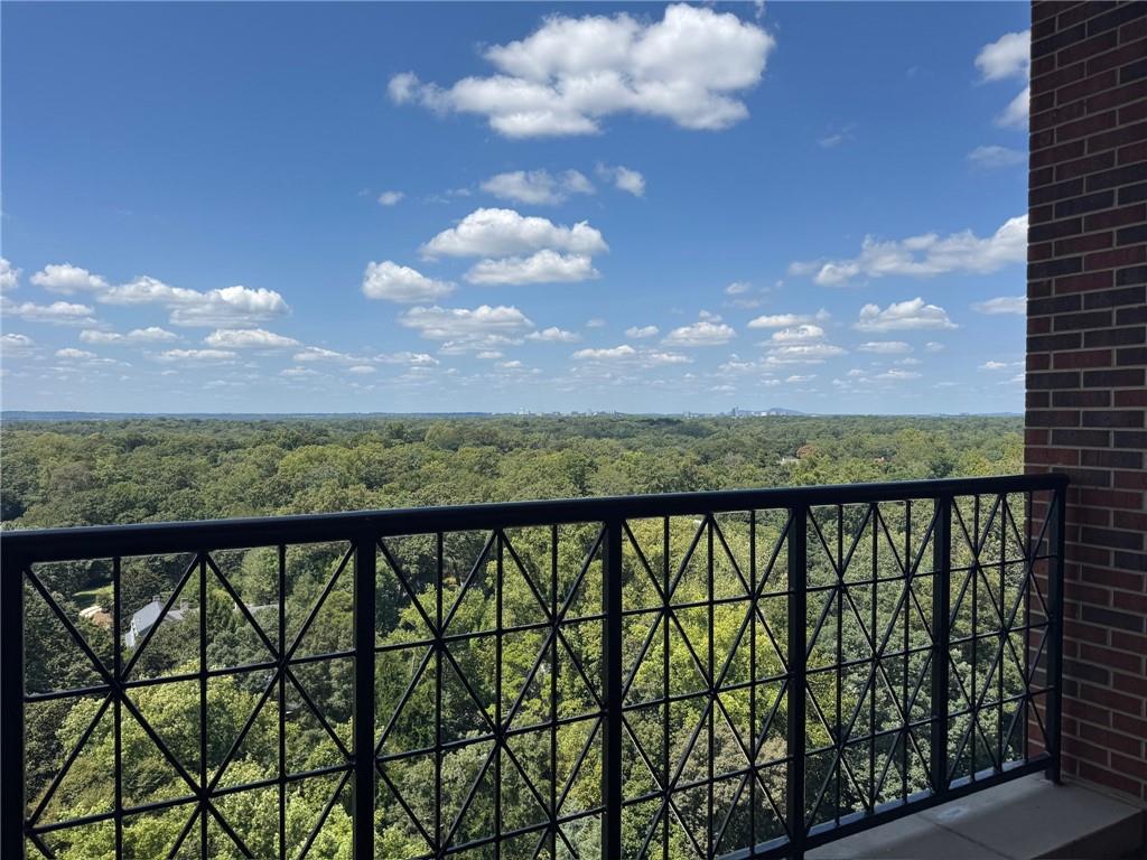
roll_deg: -0.2
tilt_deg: -1.2
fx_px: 795
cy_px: 430
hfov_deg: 71.6
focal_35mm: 24
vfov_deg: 56.8
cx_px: 574
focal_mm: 6.76
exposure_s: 1/5348
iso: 80
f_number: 1.78
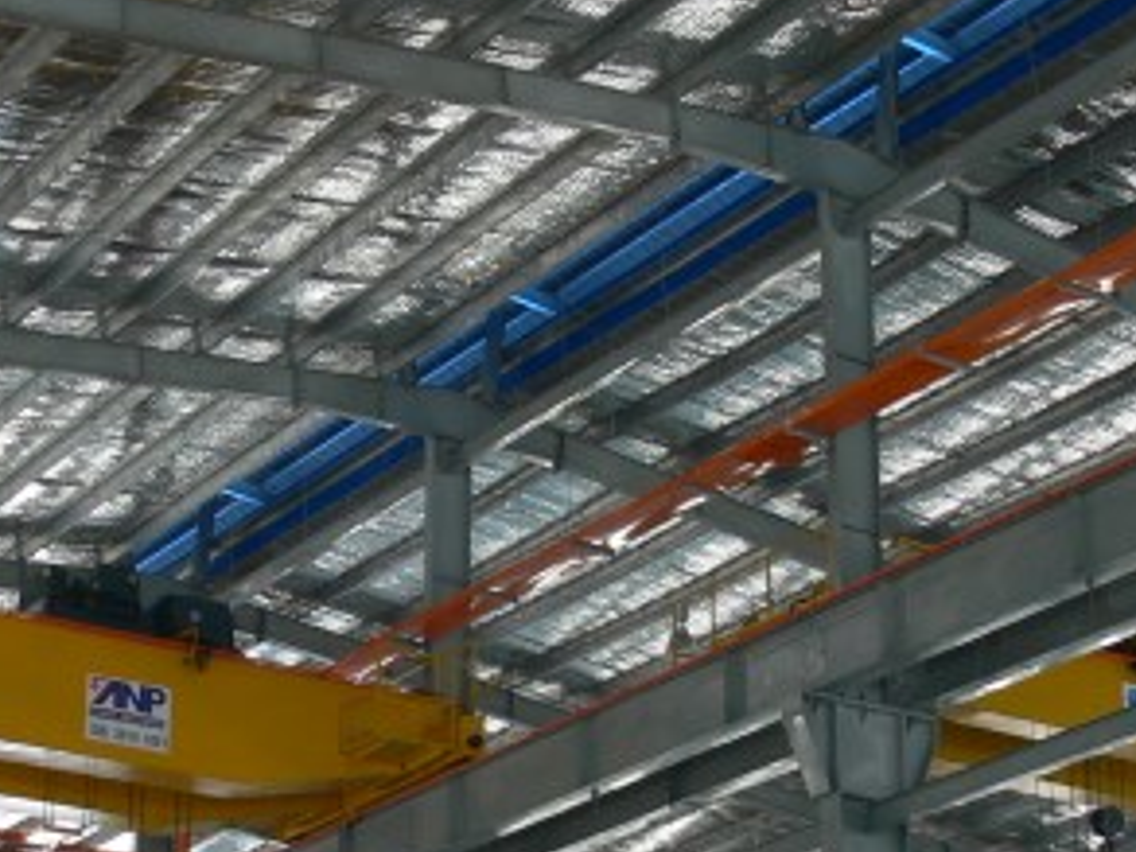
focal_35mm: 96
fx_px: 3150
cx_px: 463
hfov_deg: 20.4
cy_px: 794
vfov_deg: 15.2
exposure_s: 1/60
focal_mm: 7.4
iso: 80
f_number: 3.2
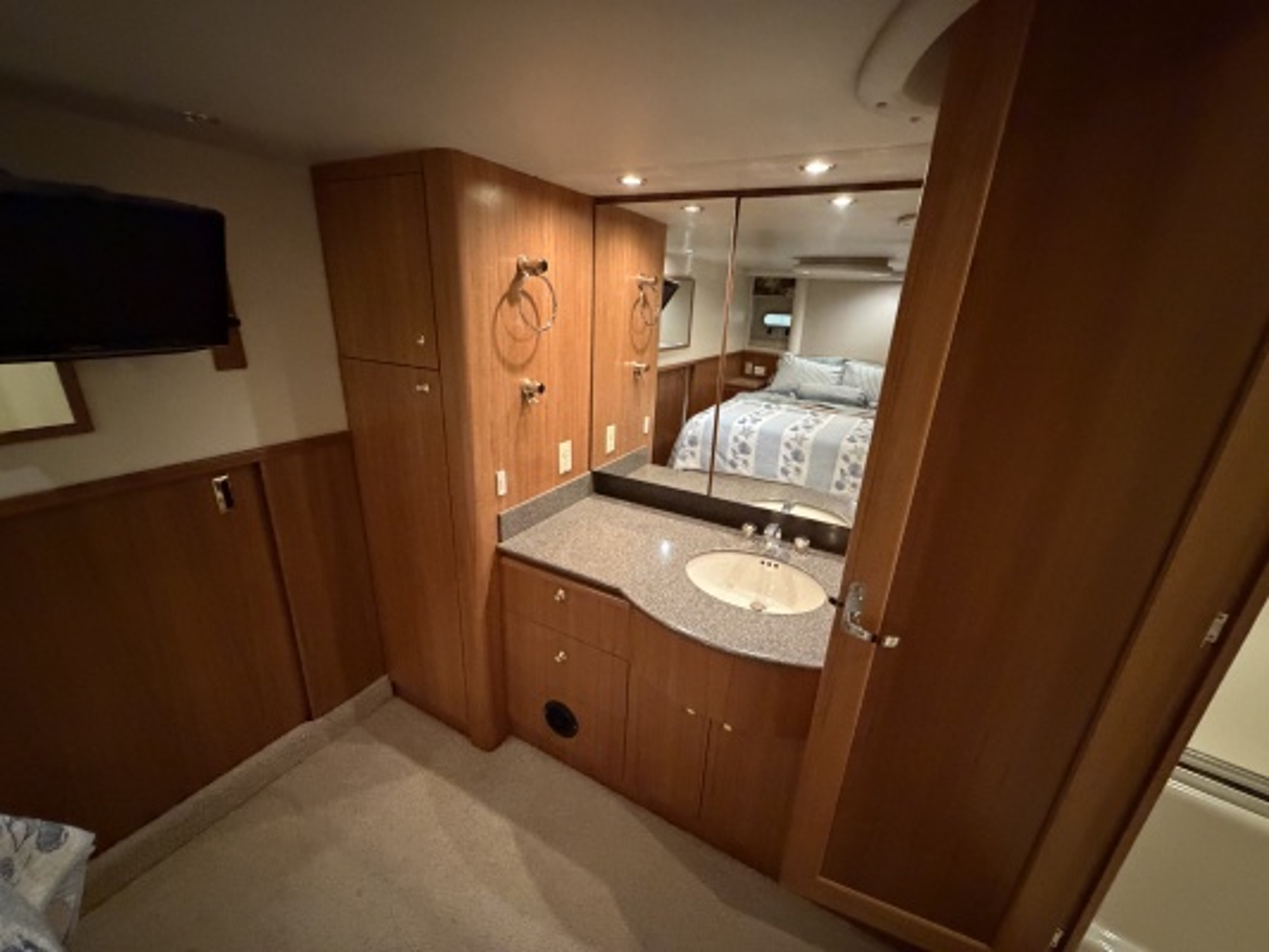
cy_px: 476
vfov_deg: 85.7
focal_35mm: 14
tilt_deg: -19.5
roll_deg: -3.0
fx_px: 513
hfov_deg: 102.1
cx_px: 634
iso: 1250
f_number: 2.2
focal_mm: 2.22
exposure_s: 1/30
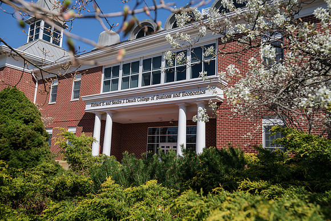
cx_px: 166
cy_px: 110
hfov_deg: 61.9
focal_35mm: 30
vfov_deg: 43.6
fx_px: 276
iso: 320
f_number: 7.1
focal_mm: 30
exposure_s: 1/320
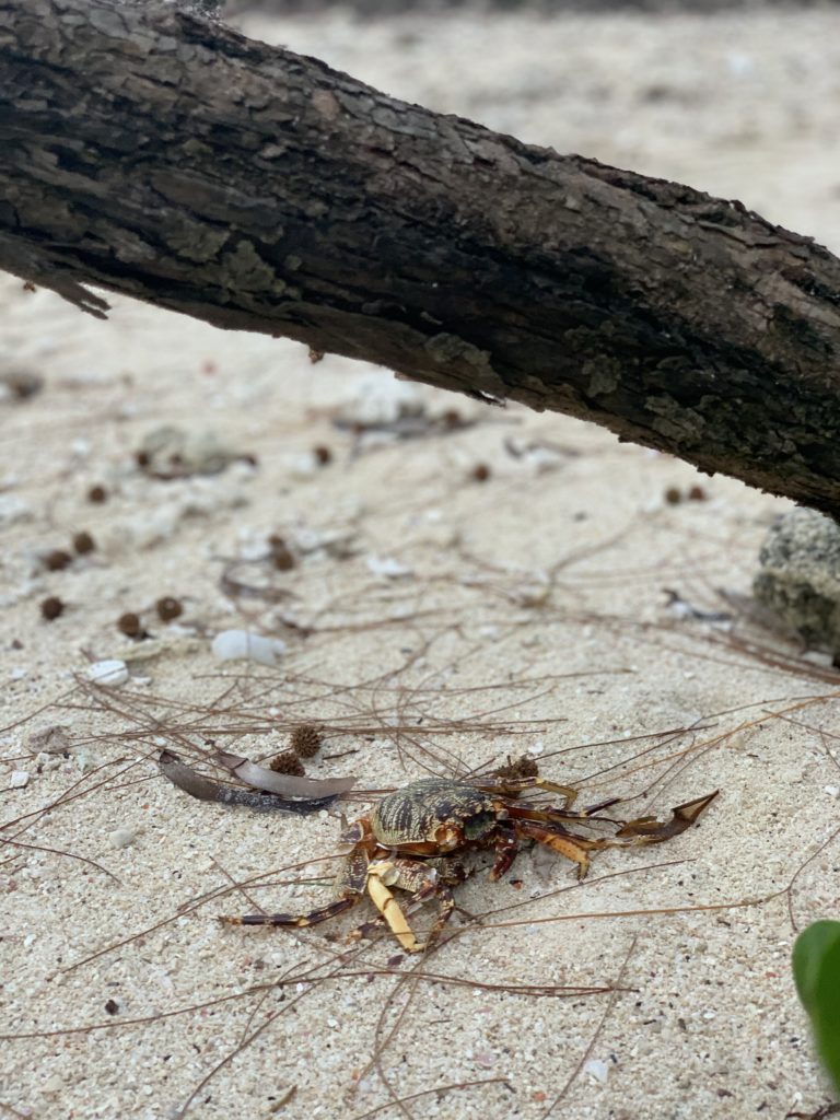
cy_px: 560
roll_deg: -2.2
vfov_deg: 36.8
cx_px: 420
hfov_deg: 28.0
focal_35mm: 52
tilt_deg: -24.1
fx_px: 1682
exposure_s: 1/101
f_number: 2.4
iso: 125
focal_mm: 6
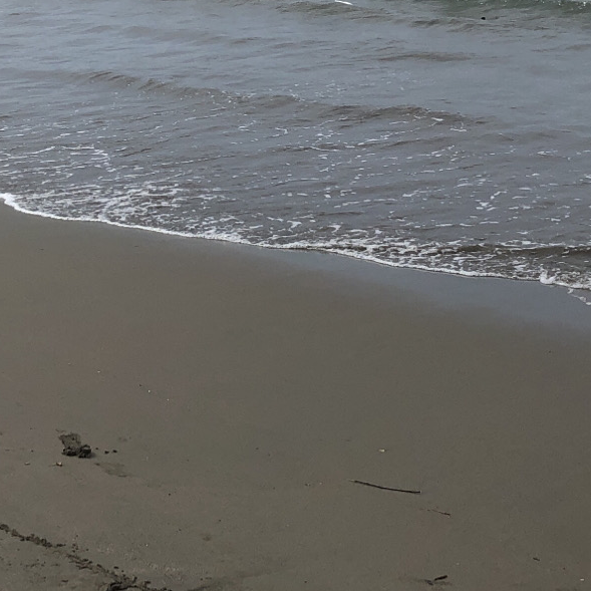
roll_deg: +1.8
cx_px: 173
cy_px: 11
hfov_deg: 20.5
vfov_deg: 20.1
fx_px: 1623
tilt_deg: -6.8
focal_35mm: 84
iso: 20
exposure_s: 1/3436
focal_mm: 4
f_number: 1.8
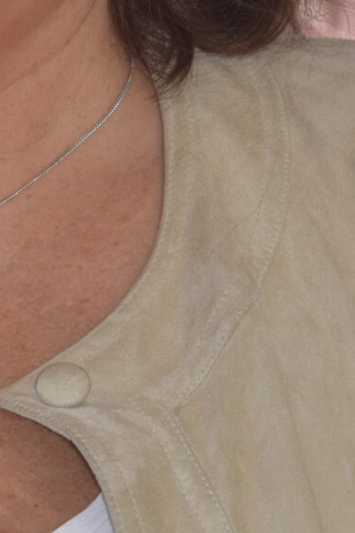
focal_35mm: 369
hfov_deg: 3.7
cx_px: -58
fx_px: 5465
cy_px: -89
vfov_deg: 5.6
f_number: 10
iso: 100
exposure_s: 1/200
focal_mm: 55
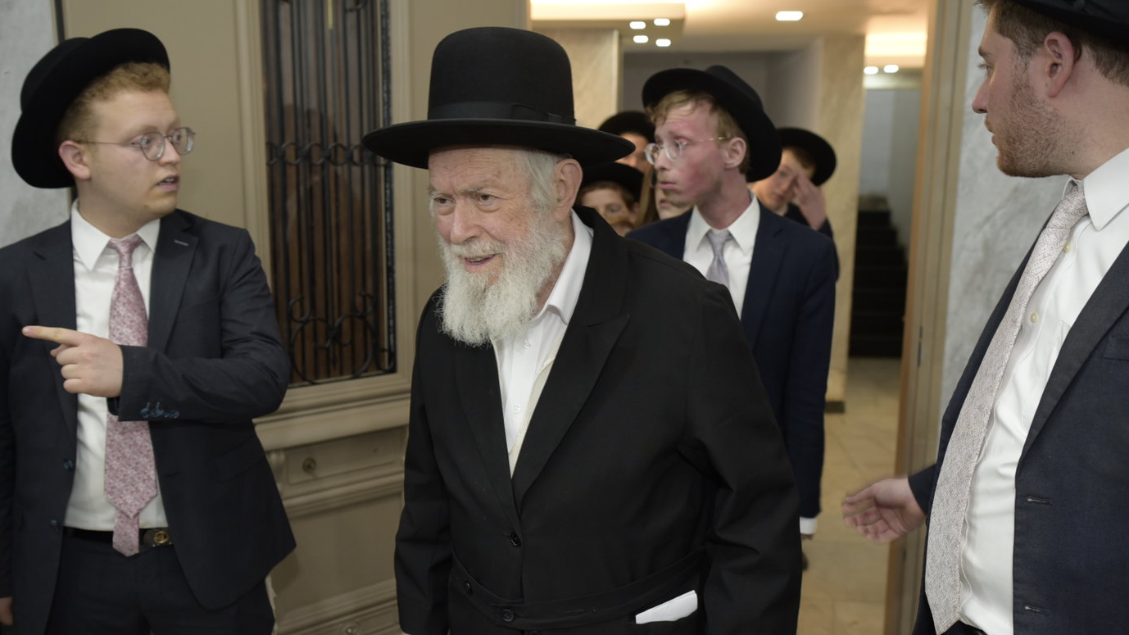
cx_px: 558
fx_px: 988
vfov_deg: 35.6
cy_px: 360
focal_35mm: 33
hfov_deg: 59.5
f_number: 4
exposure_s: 1/100
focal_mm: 31
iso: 800
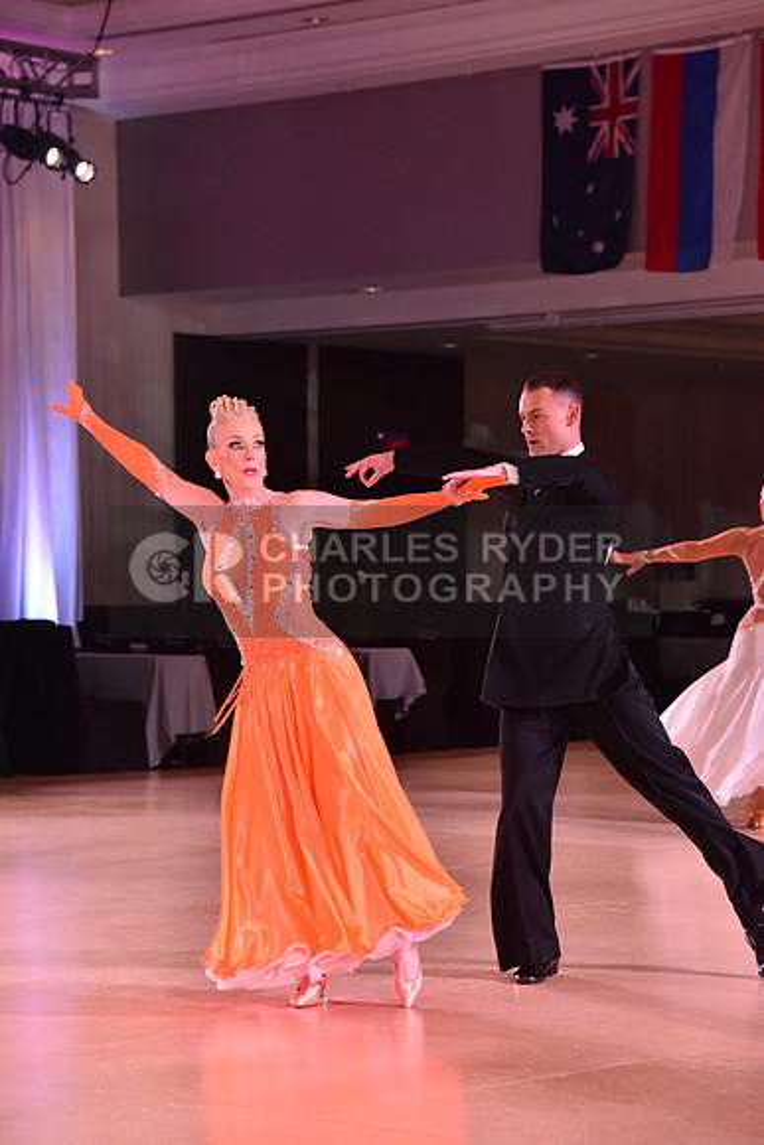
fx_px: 3340
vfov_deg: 19.5
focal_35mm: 105
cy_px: 572
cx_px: 382
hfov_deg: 13.0
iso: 2500
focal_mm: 105
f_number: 6.3
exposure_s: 1/250
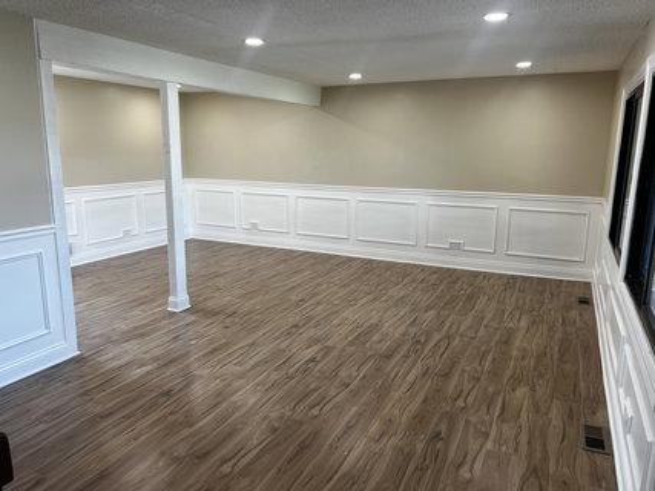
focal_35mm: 26
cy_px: 246
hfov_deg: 67.3
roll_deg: -0.4
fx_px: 492
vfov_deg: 53.0
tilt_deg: -12.2
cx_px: 328
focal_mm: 5.7
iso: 64
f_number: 1.5
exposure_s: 1/120
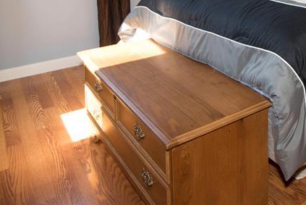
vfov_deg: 27.6
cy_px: -57
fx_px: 349
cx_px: 310
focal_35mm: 41
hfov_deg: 41.0
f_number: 4
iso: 500
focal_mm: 16
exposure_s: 1/60
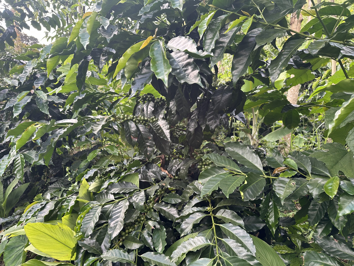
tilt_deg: -7.8
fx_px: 245
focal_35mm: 24
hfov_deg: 71.6
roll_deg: -1.3
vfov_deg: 56.8
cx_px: 177
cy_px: 133
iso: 64
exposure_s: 1/200
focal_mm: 6.86
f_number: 1.78
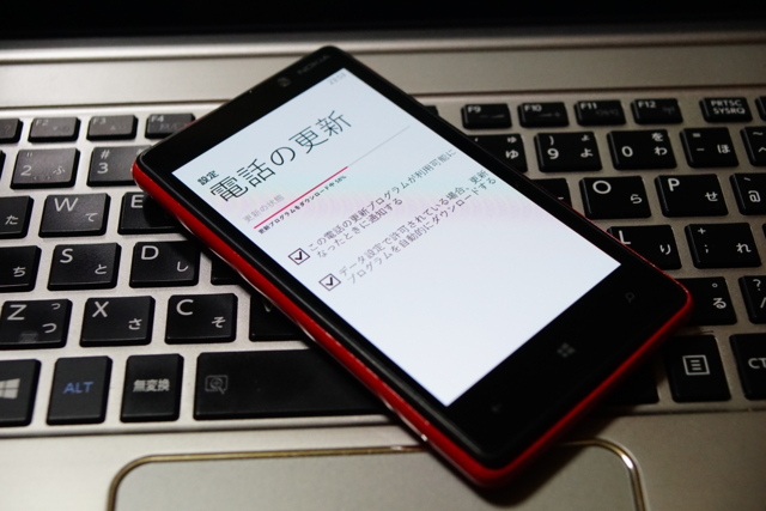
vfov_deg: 19.5
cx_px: 383
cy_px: 256
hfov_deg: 28.8
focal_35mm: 70
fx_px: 1490
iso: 4000
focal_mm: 70
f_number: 4
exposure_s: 1/80
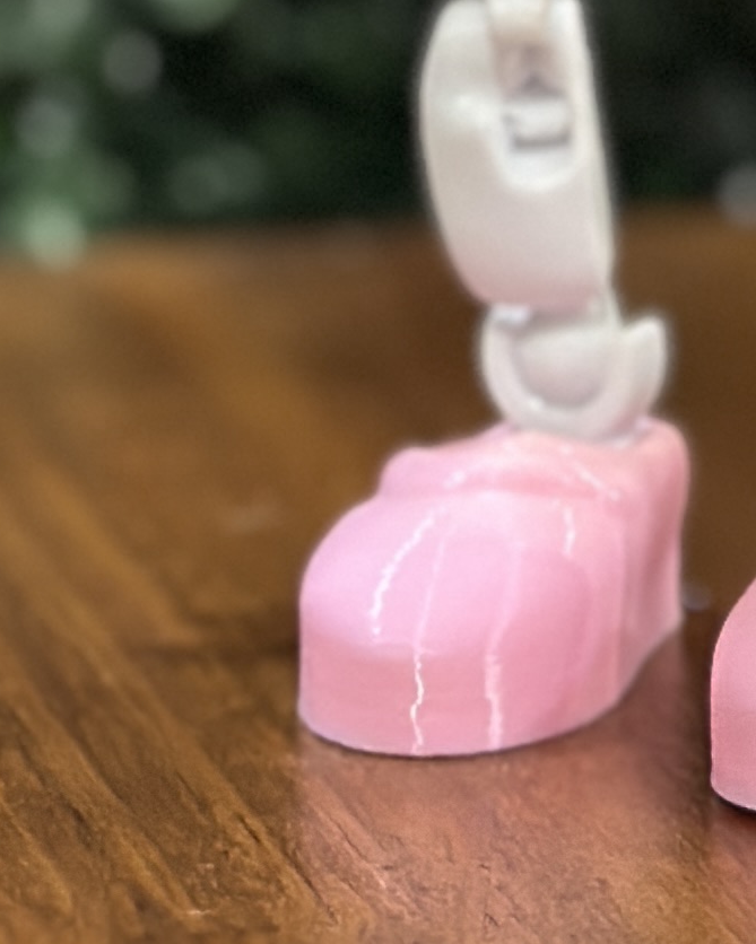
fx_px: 6320
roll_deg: -0.1
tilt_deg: +0.7
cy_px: -980
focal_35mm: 226
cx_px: 476
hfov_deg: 6.8
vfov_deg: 8.1
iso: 400
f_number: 1.78
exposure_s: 1/50
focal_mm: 6.86
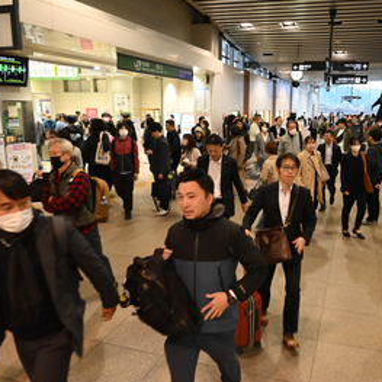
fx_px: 387
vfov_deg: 52.5
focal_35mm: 31
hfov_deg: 51.8
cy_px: 191
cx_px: 245
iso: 10000
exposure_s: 1/100
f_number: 10
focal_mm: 24
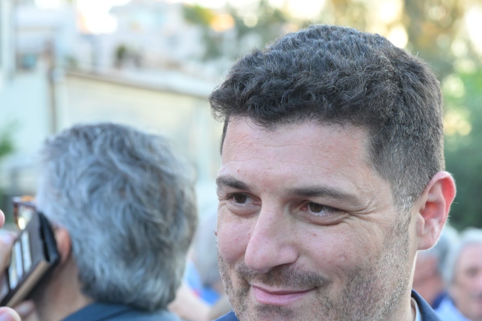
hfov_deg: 16.5
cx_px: 380
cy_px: 269
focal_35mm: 123
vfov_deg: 11.1
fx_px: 1646
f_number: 6.3
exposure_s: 1/250
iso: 2500
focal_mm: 72
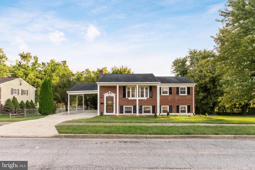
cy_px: 85
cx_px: 128
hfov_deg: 78.6
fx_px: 156
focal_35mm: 22
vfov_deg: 57.2
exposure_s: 1/20
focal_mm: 15
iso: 100
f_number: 11
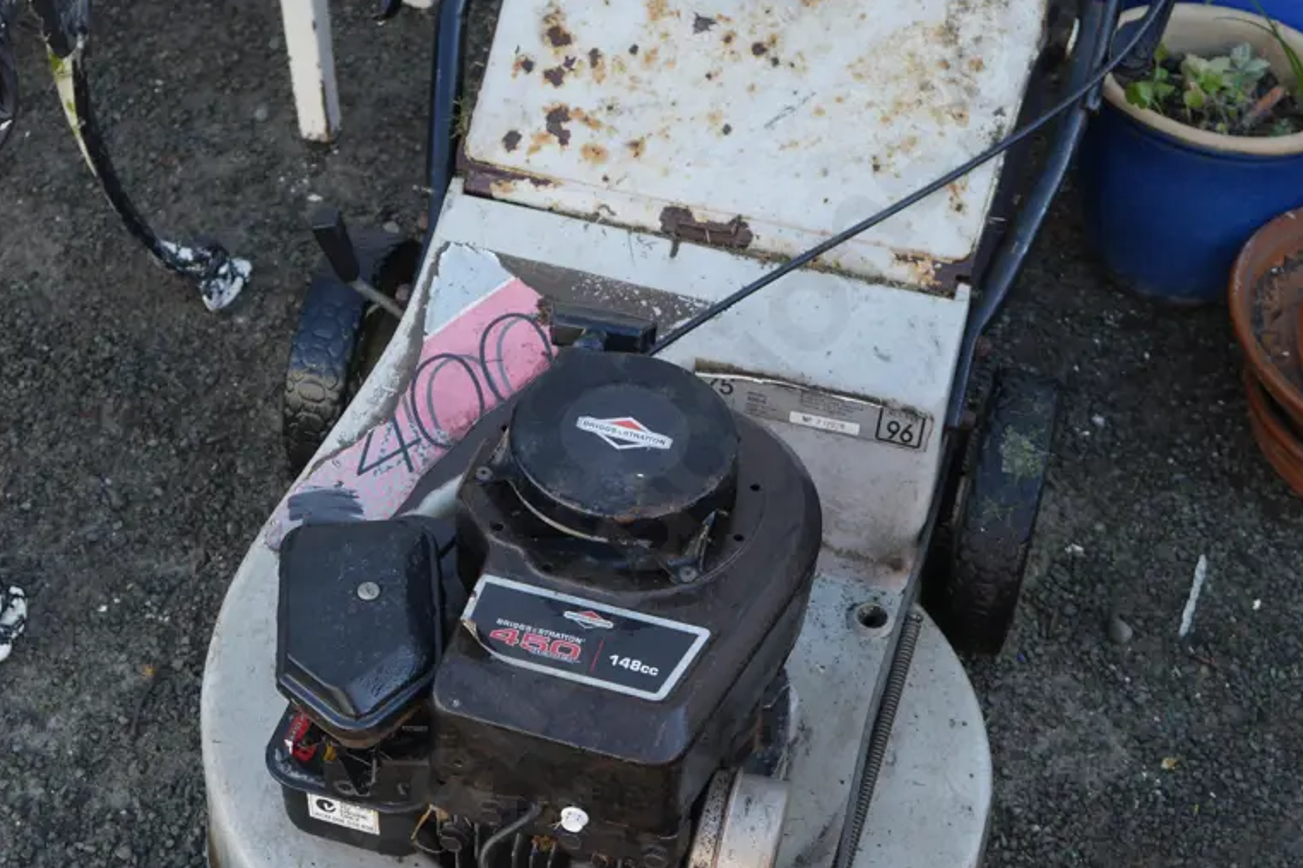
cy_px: 514
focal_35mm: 56
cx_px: 655
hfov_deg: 35.6
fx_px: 2026
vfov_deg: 24.1
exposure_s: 1/80
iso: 200
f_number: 4.4
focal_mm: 20
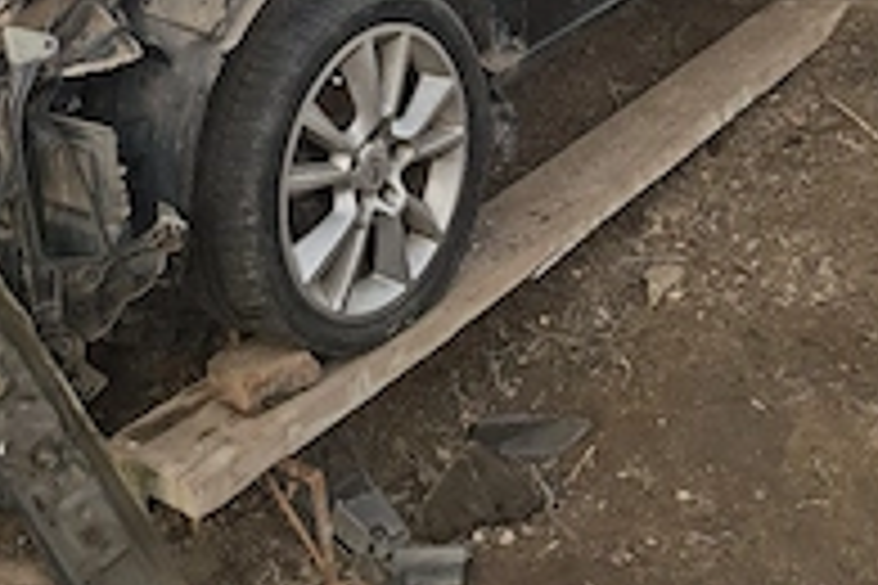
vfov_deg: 24.6
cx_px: 324
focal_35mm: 49
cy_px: -140
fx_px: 1195
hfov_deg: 40.0
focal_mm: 5.54
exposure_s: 1/476
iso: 50
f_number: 1.8
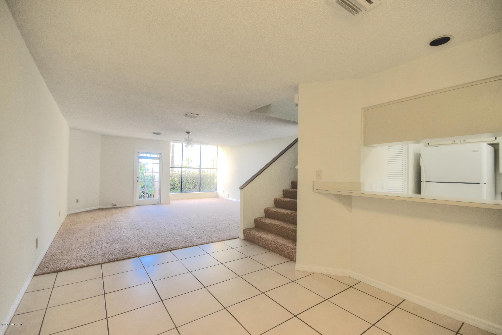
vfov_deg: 77.3
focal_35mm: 15
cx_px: 251
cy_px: 168
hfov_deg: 100.4
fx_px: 209
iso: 1250
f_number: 7.1
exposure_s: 1/250
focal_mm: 10
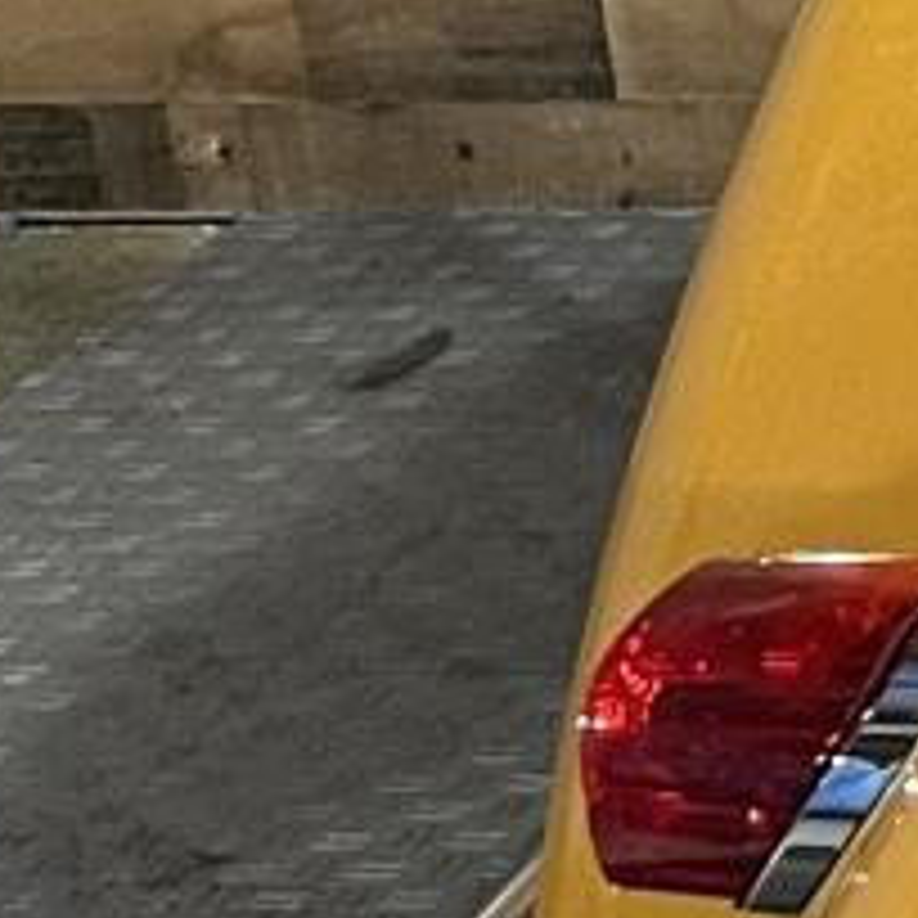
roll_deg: +0.0
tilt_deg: -19.7
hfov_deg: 6.1
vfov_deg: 7.7
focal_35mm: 225
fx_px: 6751
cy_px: -86
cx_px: 4000
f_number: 1.6
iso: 125
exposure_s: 1/60
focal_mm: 5.1
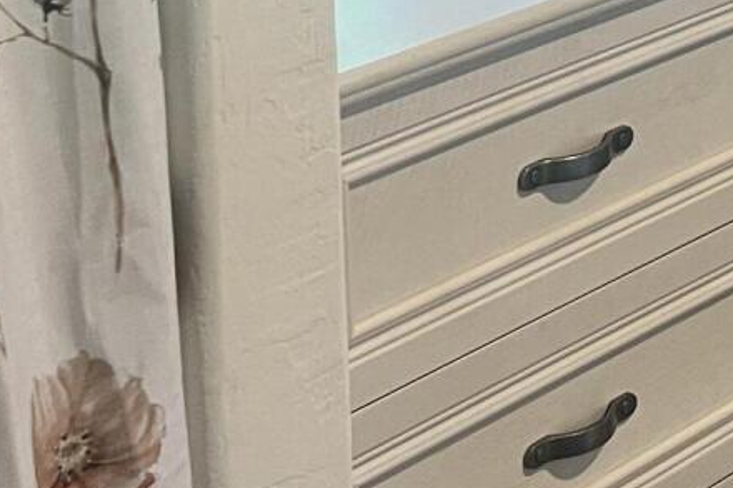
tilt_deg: -13.0
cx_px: 668
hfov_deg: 16.4
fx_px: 2503
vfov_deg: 10.9
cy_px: -153
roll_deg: +1.1
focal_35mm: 123
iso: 125
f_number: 1.5
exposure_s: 1/60
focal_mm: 5.7
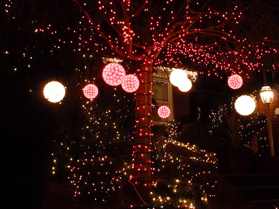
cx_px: 140
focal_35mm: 42
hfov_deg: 44.8
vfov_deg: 34.3
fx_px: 339
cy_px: 104
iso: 800
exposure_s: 1/15
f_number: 3.7
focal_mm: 6.9
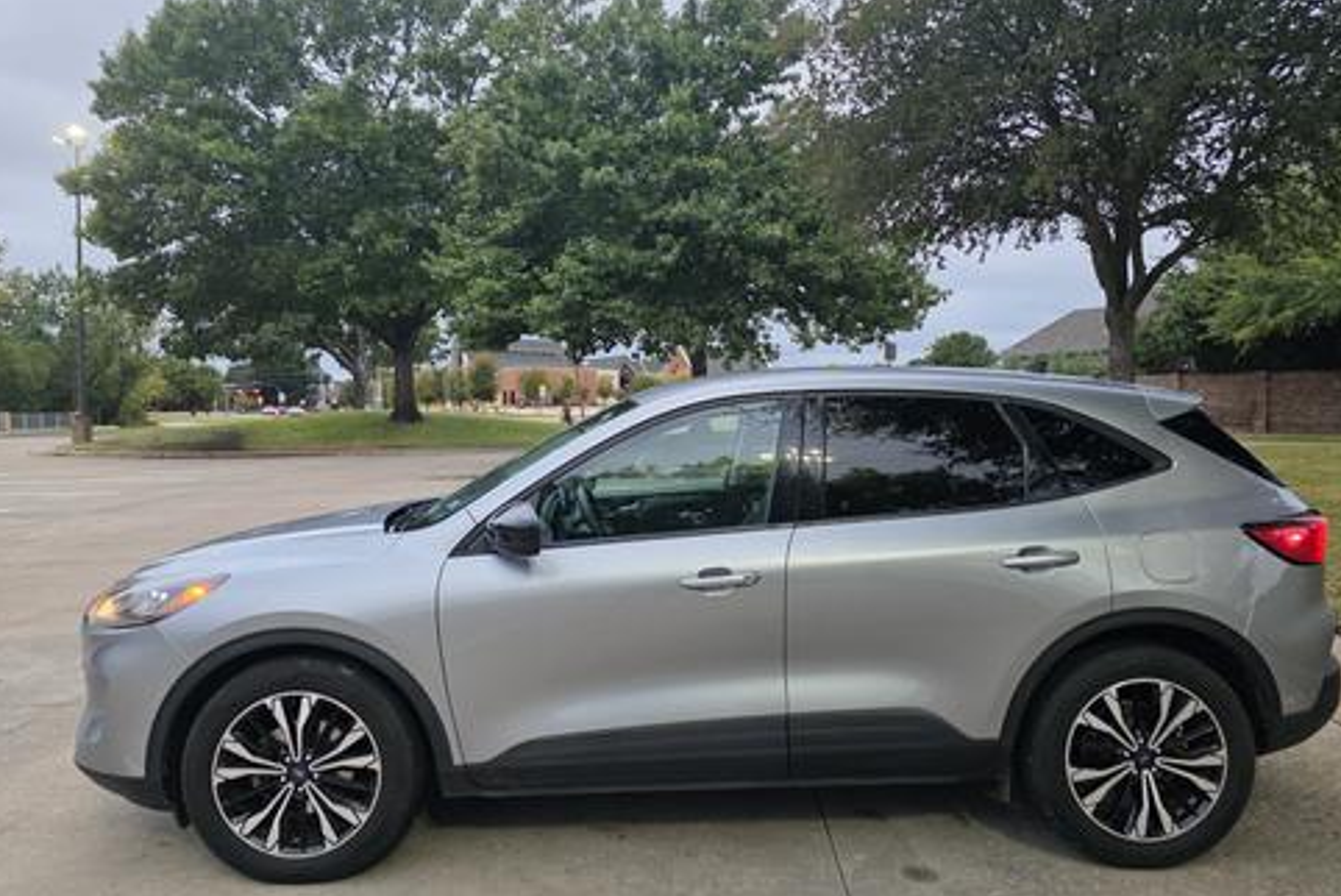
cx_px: 687
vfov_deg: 51.3
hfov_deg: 71.5
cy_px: 426
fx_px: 932
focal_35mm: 25
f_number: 1.7
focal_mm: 6.3
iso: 160
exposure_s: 1/120
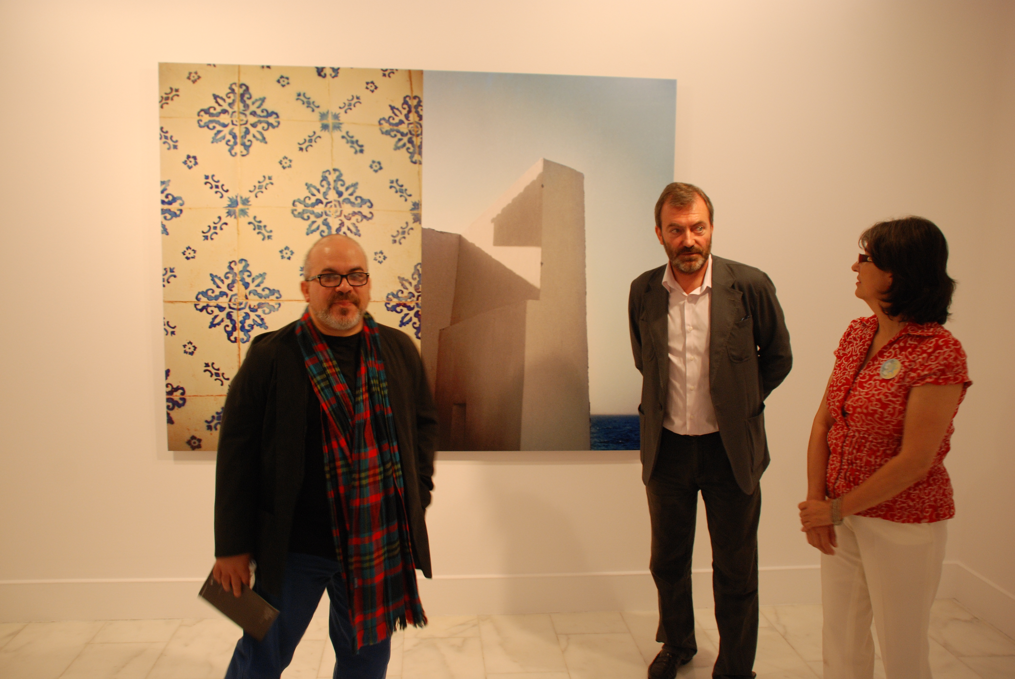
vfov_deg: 43.7
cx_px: 508
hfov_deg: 61.9
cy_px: 340
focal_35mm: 30
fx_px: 847
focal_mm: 20
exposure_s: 1/25
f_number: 3.8
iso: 400
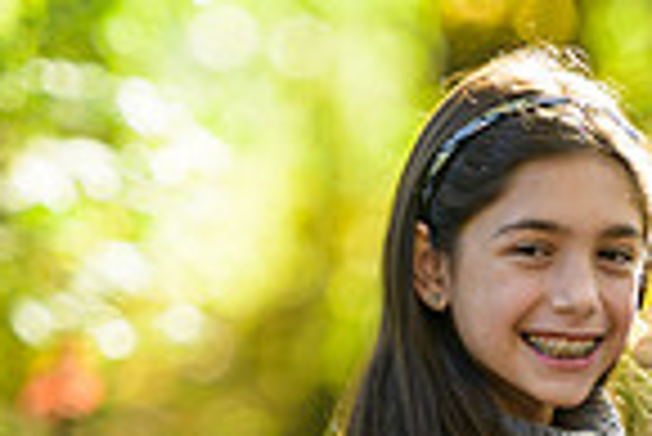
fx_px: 11947
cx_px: 634
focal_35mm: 659
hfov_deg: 3.1
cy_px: 582
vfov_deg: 2.1
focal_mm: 165
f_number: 3.2
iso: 200
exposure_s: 1/200
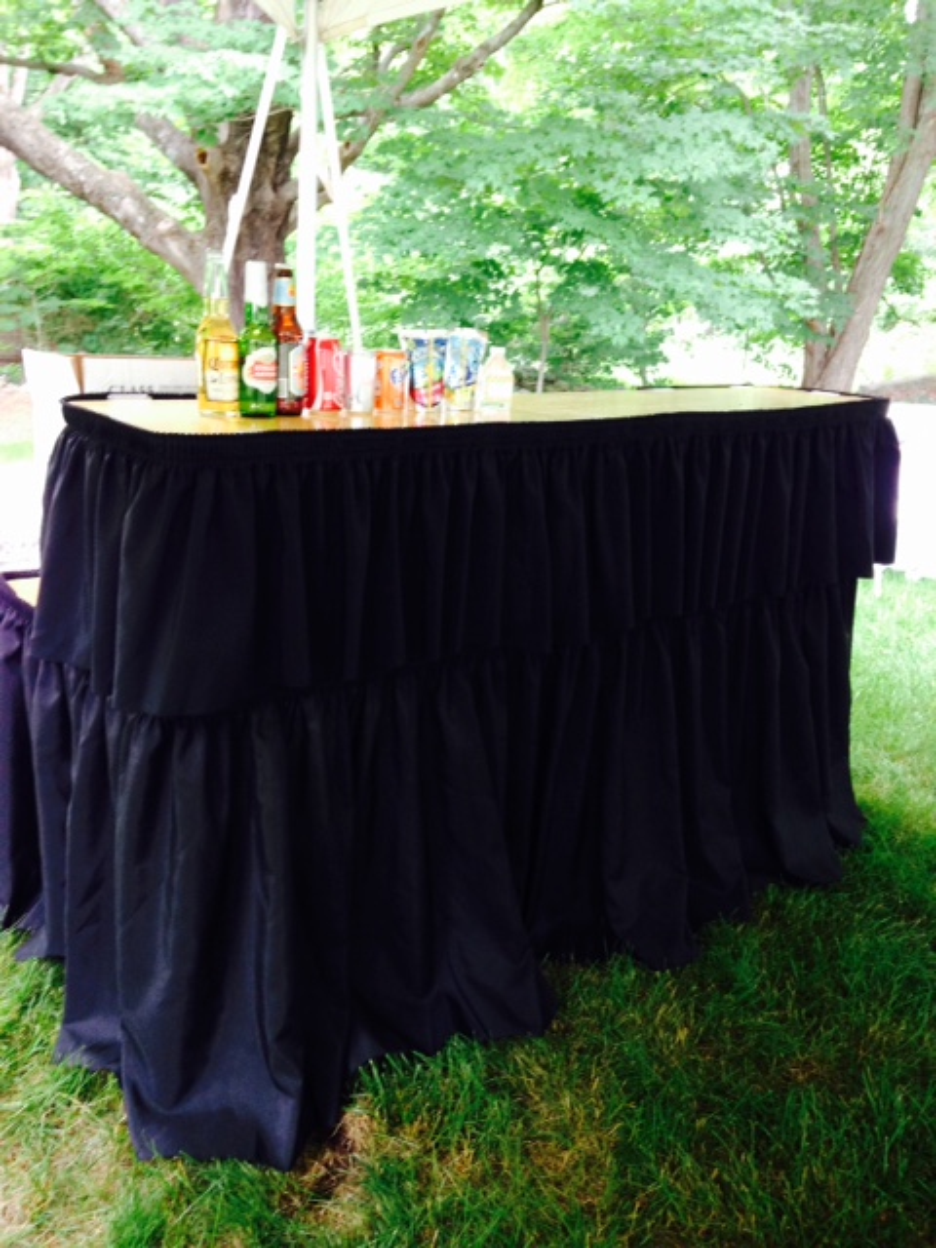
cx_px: 468
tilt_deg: -19.5
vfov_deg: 55.4
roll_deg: -2.6
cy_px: 624
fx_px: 1190
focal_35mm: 33
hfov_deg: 42.9
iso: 160
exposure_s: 1/20
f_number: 2.4
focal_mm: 4.12
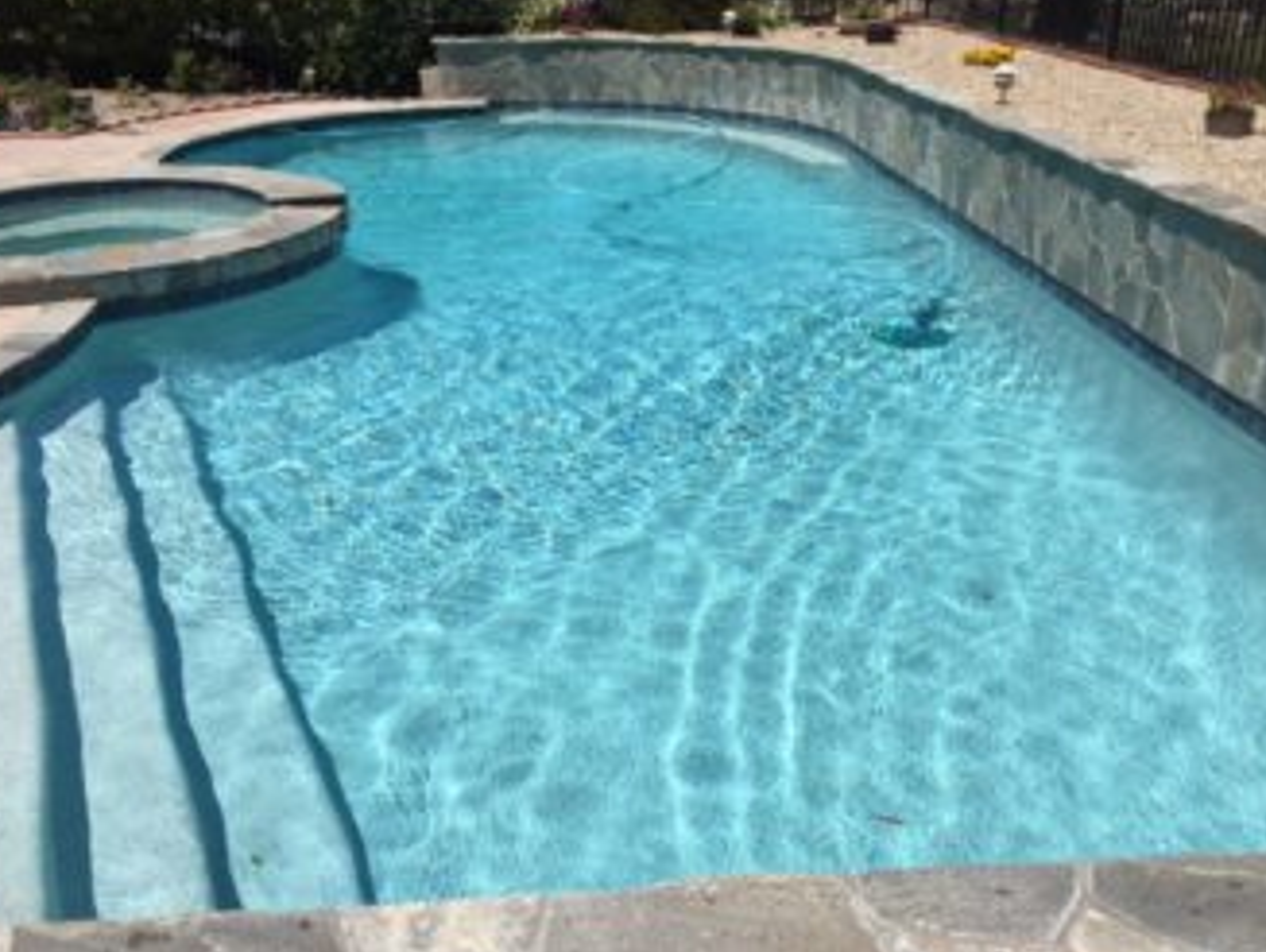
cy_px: 455
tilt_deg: -23.3
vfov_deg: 45.5
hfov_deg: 58.3
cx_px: 619
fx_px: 1135
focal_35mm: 31
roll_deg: +0.2
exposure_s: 1/3968
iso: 32
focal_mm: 4.15
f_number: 2.2
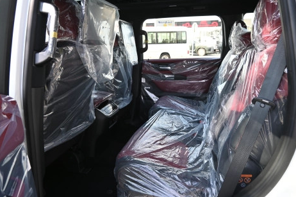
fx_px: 214
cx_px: 146
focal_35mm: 26
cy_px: 94
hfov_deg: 69.4
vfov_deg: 49.4
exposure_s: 1/250
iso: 220
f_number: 4
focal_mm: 16
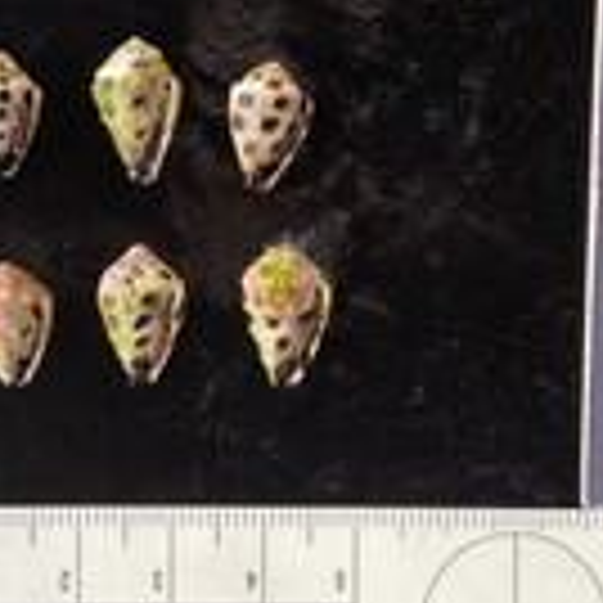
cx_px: 310
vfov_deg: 25.7
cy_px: 259
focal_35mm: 67
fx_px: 1320
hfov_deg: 25.7
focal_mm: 3
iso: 40
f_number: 1.8
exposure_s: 1/60
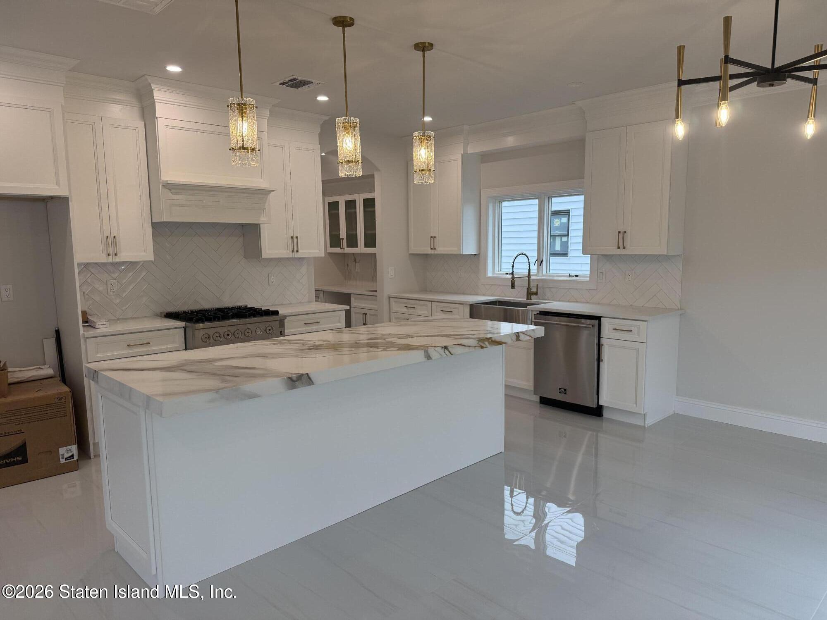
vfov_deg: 56.8
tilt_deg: -6.9
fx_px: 573
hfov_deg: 71.6
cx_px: 414
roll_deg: +0.8
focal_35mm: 24
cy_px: 310
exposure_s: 1/230
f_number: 1.78
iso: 125
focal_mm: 6.76
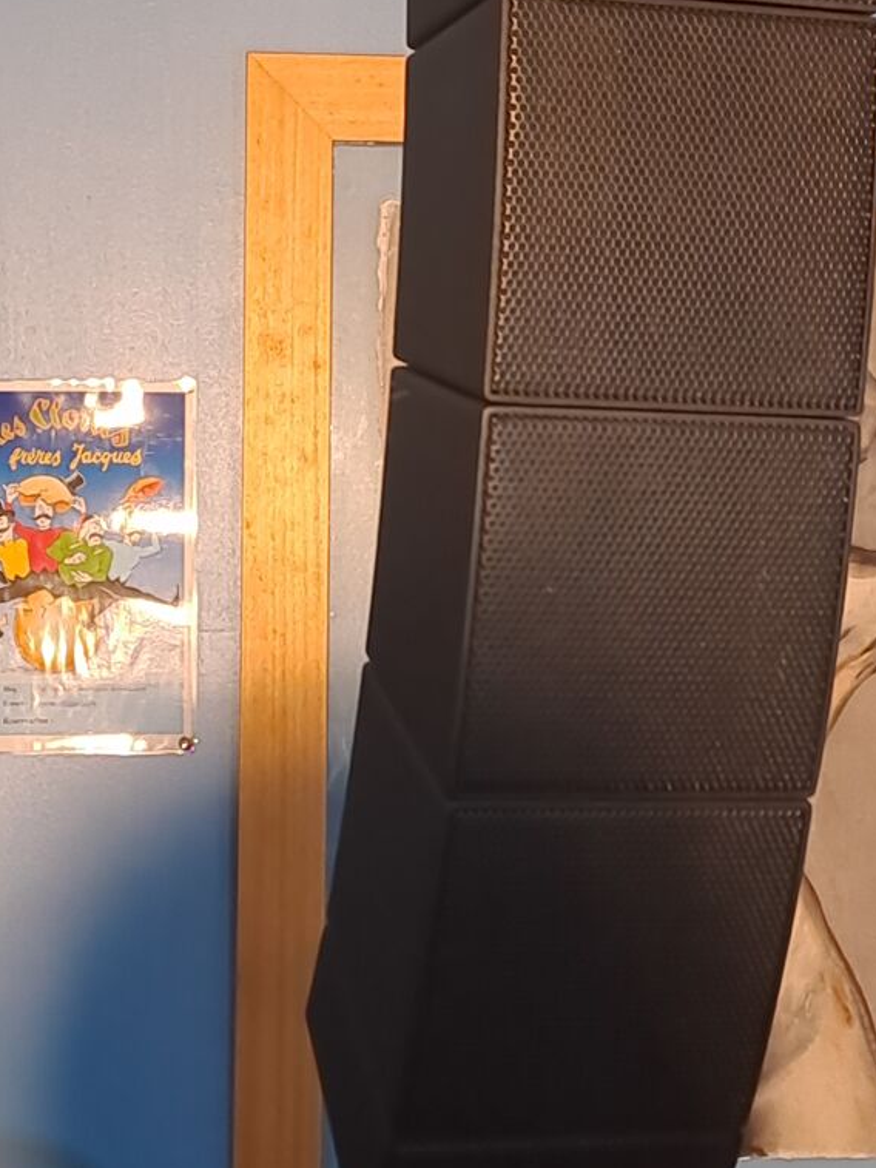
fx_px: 1484
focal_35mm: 44
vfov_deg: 42.9
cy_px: 513
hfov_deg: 32.7
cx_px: 546
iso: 200
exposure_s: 1/50
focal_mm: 4.65
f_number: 1.8
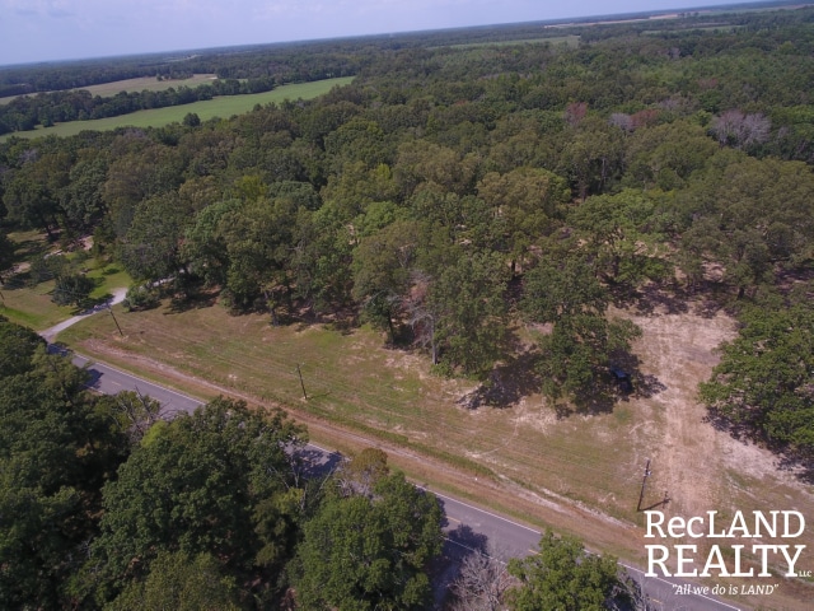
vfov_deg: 66.0
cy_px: 306
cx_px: 407
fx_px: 470
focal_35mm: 20
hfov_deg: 81.7
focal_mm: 3.61
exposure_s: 1/816
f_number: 2.8
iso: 100
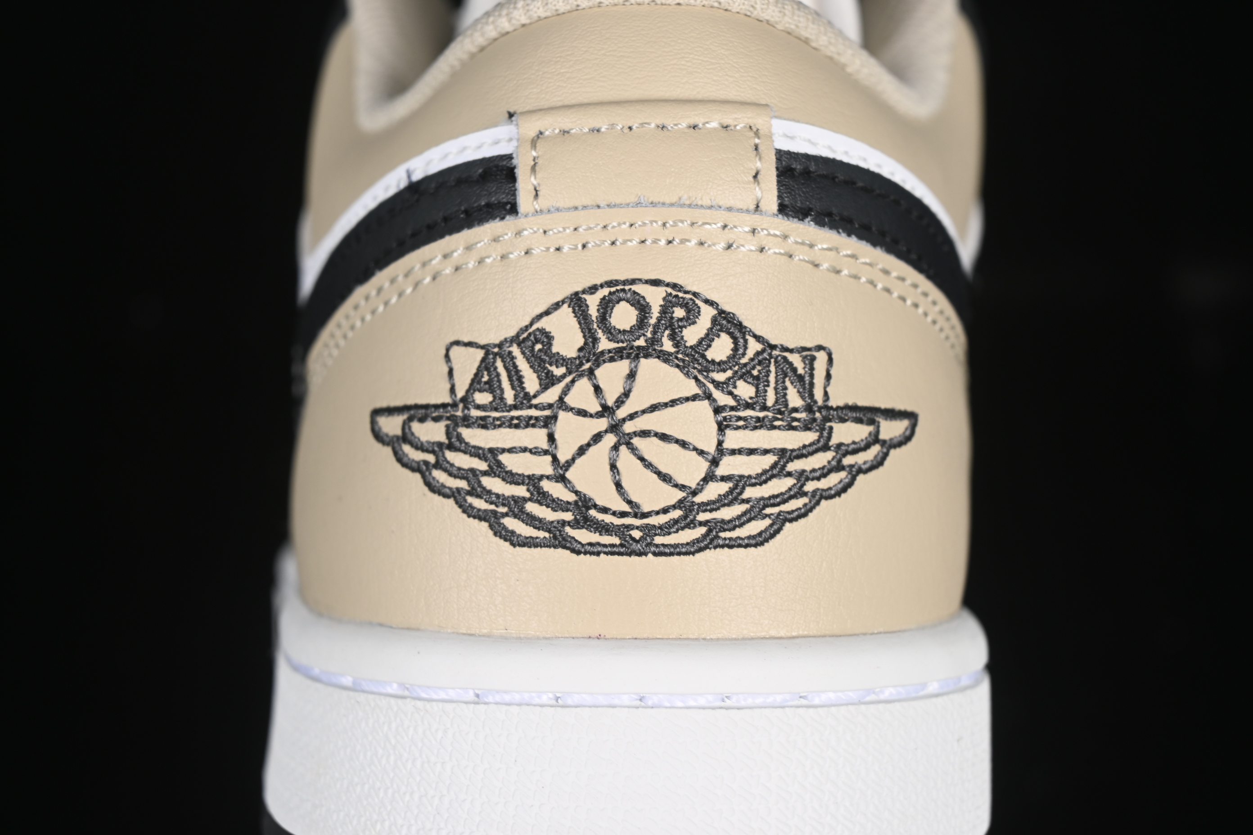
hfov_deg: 27.0
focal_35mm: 75
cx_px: 626
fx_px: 2610
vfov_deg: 18.2
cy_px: 418
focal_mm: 50
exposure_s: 1/80
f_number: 7.1
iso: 160
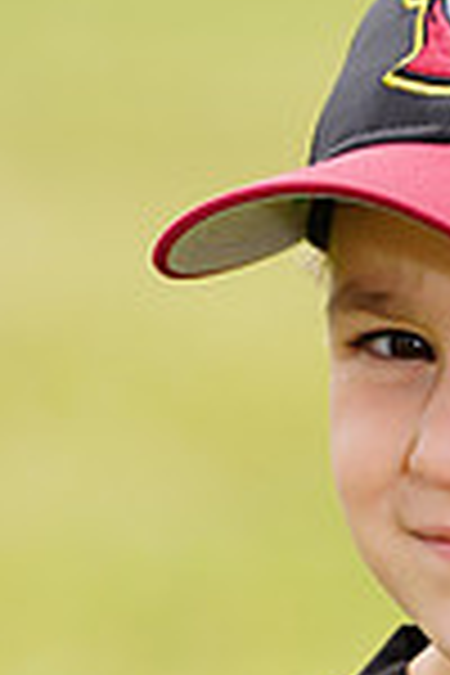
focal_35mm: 1077
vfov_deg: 1.9
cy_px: 1076
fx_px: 20192
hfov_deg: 1.3
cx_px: 538
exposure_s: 1/250
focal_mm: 279
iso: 100
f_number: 6.3
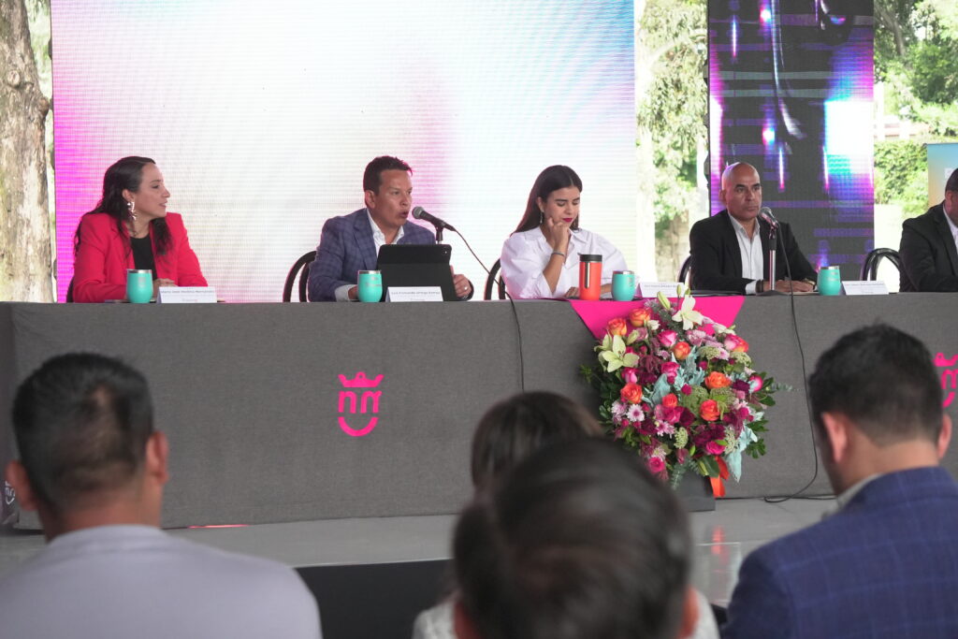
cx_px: 479
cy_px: 320
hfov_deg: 24.8
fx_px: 2182
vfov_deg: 16.7
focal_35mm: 82
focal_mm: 55
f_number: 5
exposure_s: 1/1600
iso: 4000
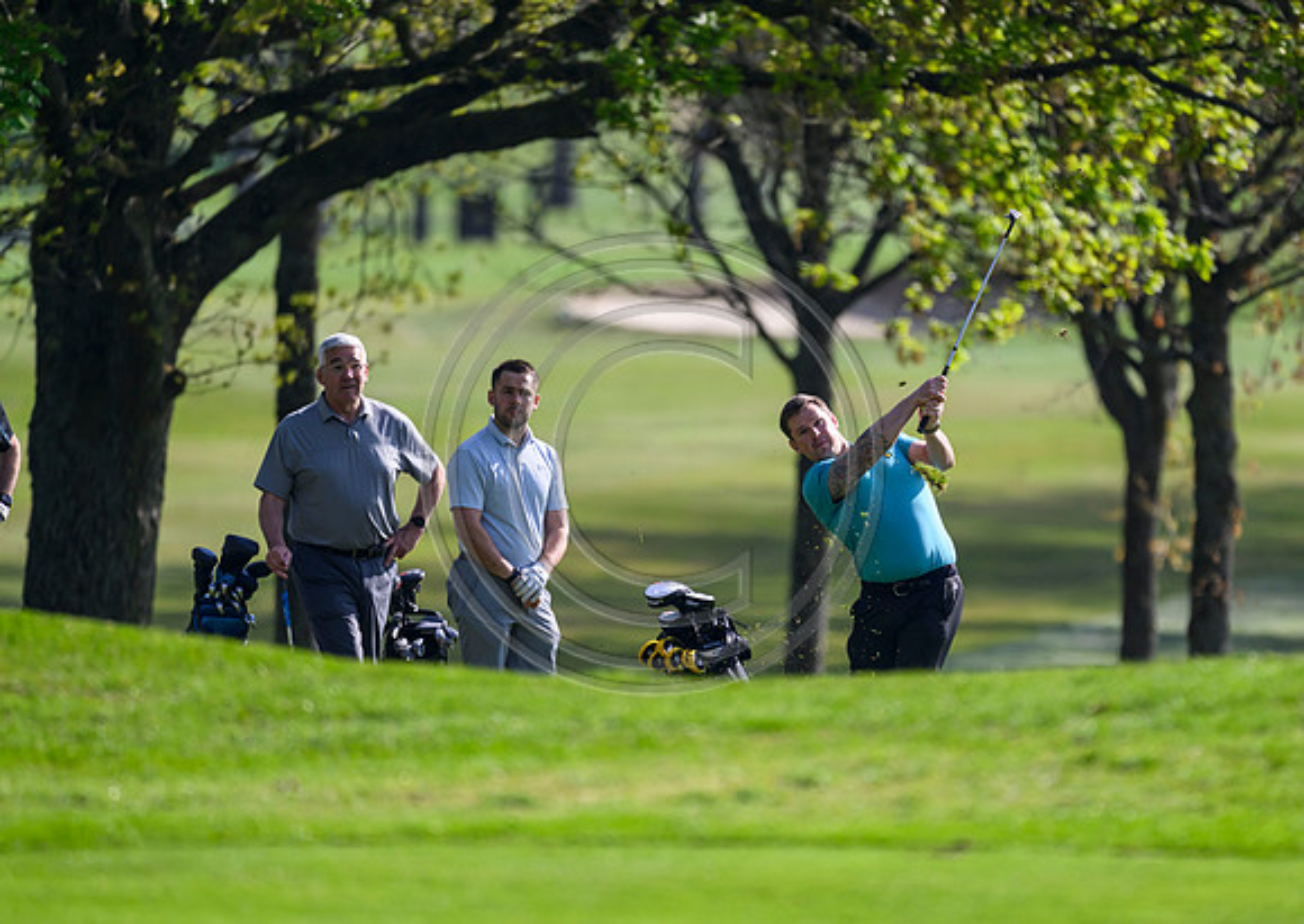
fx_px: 23797
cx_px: 765
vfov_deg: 2.2
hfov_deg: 3.1
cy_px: 510
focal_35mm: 644
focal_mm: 560
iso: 500
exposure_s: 1/3200
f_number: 4
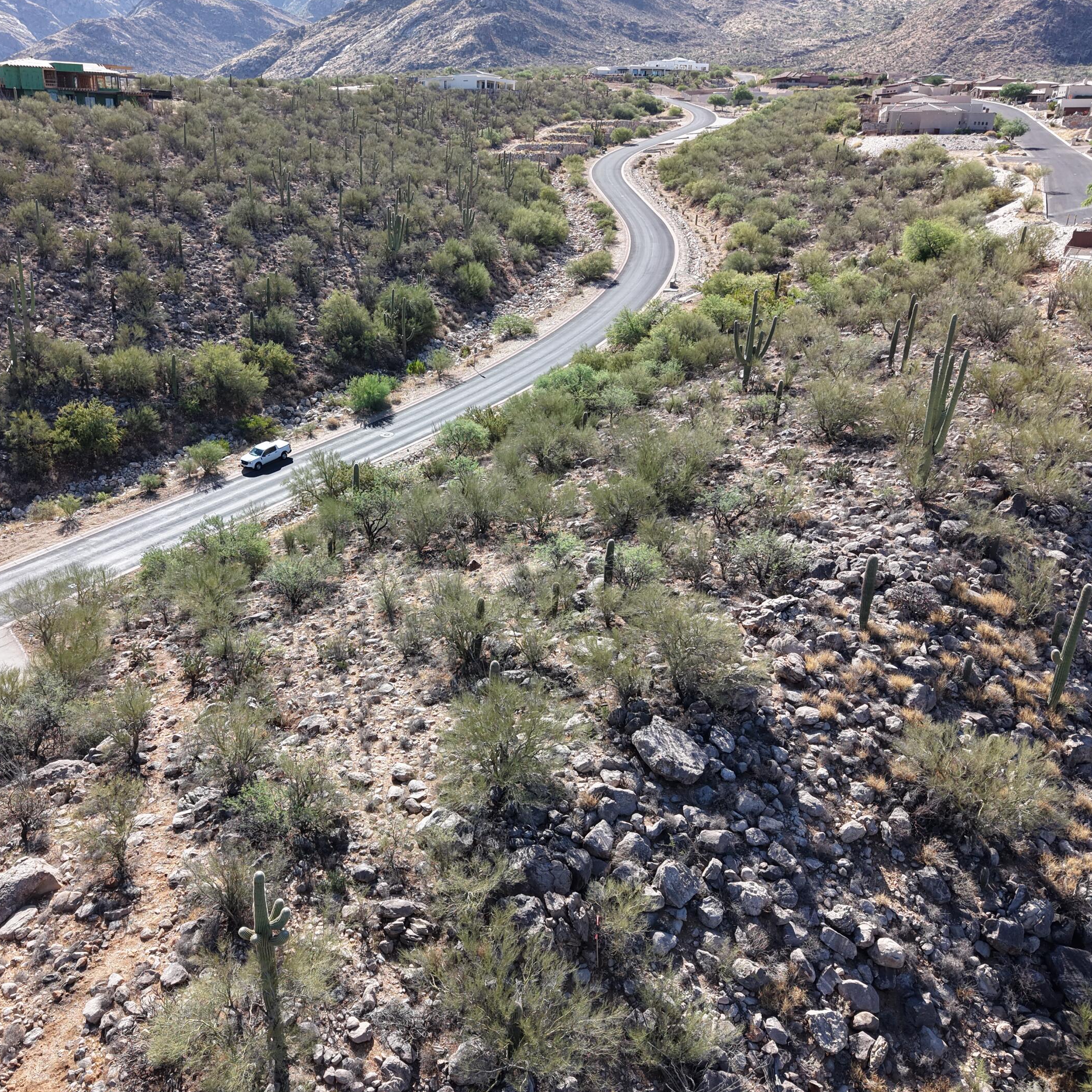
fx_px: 1071
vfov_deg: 54.0
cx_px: 429
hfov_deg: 53.6
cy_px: 542
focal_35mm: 30
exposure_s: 1/50
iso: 100
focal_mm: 8.67
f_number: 1.8
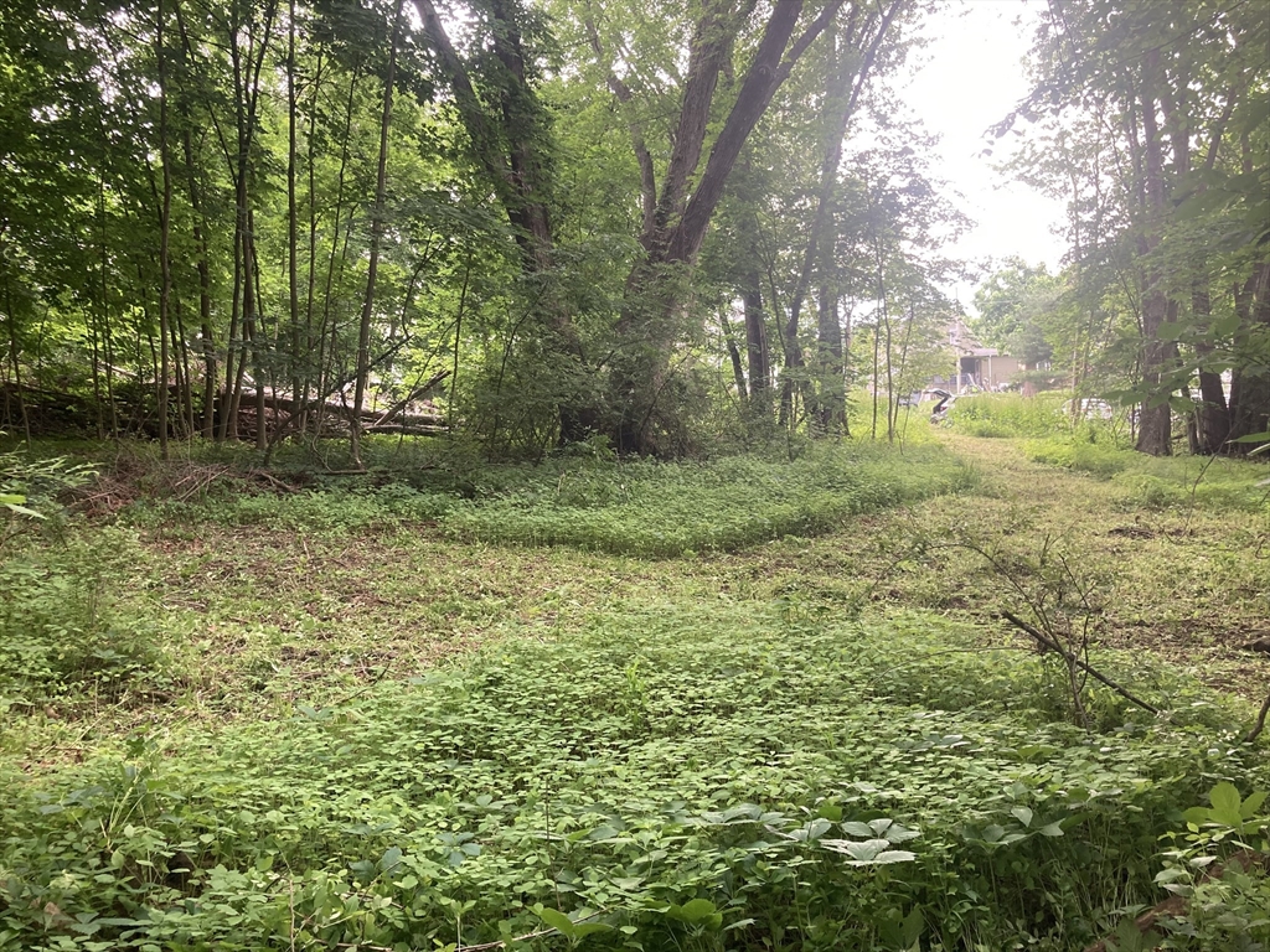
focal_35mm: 28
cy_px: 476
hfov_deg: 63.4
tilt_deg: -0.7
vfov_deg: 49.7
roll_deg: +0.4
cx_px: 635
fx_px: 1027
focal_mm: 3.99
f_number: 1.8
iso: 80
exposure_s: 1/118
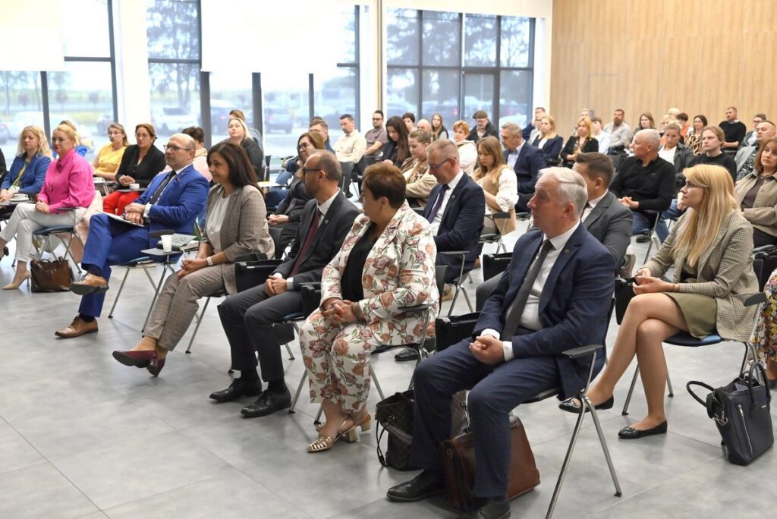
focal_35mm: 41
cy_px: 260
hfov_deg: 47.4
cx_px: 388
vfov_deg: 32.7
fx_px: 885
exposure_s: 1/125
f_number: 5
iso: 2800
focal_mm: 41
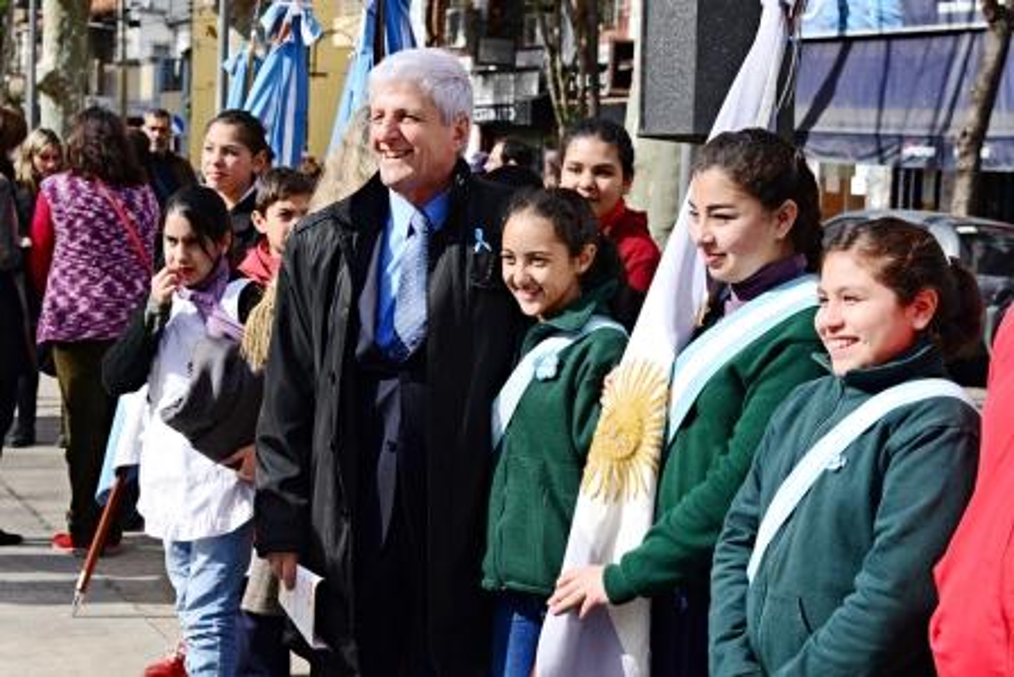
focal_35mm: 70
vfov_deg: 19.5
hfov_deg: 28.8
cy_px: 338
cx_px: 507
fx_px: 1972
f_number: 10
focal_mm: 70
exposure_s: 1/640
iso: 400
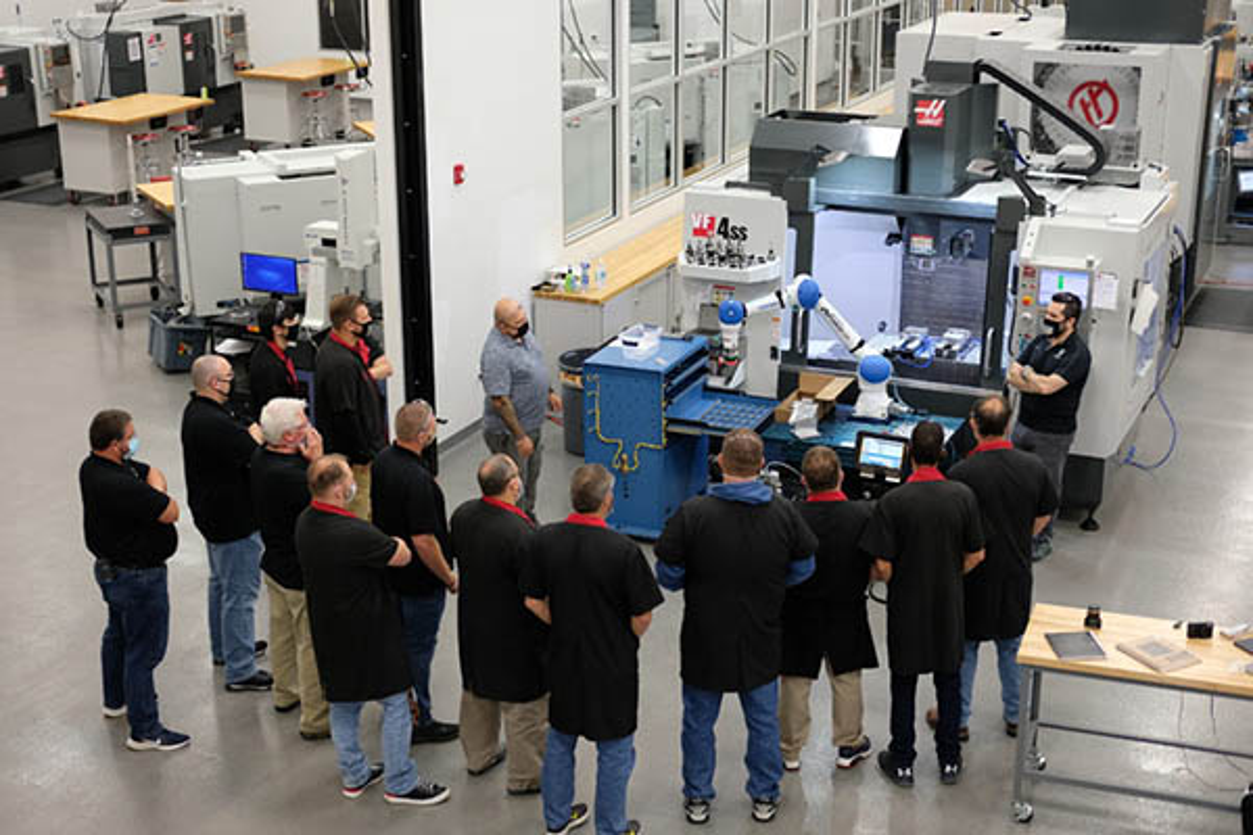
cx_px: 626
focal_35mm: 53
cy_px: 418
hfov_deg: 37.5
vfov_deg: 25.5
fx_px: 1845
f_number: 2
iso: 200
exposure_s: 1/85
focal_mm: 35
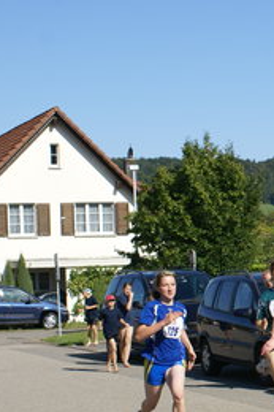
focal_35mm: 109
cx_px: 369
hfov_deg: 12.1
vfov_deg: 18.7
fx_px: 1246
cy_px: 260
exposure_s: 1/320
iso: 100
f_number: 8
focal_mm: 35
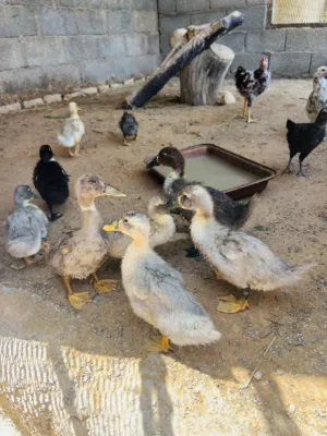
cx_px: 164
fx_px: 327
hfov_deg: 53.1
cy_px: 218
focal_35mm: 26
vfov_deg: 67.3
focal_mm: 5.7
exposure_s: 1/407
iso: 50
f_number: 1.5
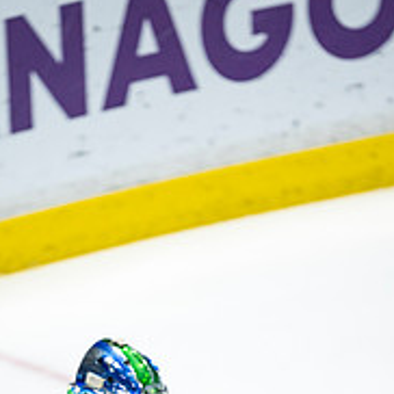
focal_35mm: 1259
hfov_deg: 1.4
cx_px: 201
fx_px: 16213
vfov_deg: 1.4
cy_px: 459
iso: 2000
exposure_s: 1/800
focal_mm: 600
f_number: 4
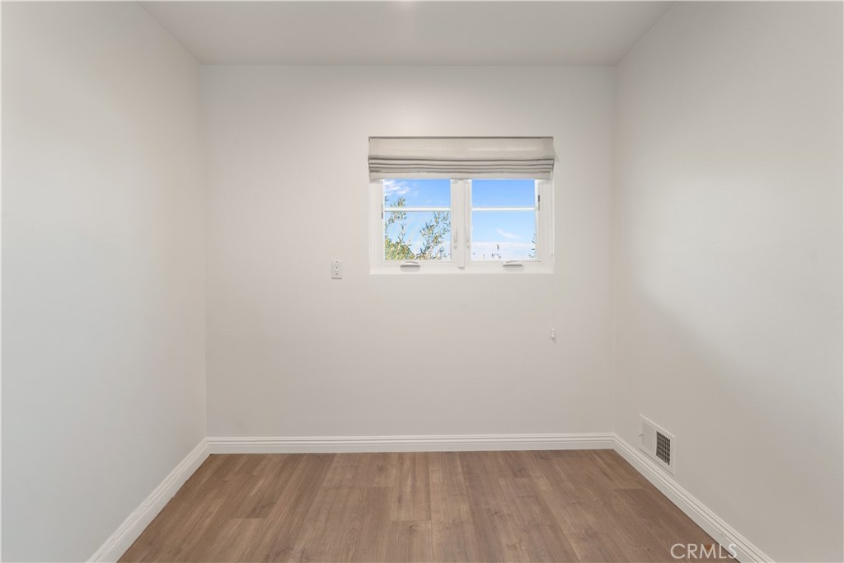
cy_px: 282
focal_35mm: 16
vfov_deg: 73.8
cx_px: 422
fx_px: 375
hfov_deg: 96.7
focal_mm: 16
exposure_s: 1/15
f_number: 9
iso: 800
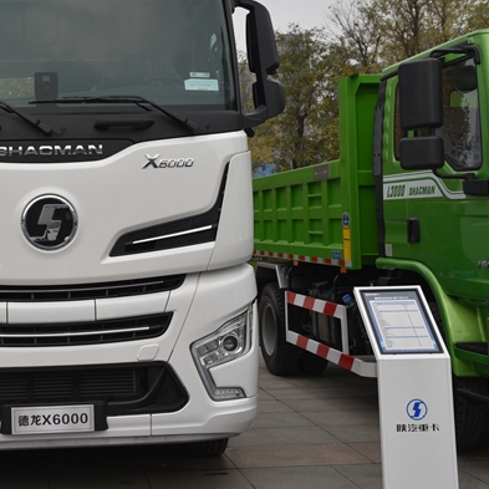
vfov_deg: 30.4
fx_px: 895
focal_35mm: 56
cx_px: 93
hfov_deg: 29.8
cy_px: 182
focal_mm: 31
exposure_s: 1/250
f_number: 8
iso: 220
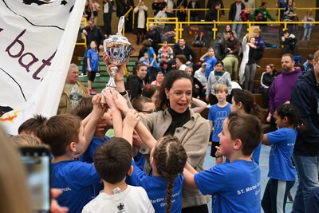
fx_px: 408
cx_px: 160
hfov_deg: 42.7
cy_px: 106
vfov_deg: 29.3
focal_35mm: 46
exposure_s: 1/125
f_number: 5
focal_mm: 46
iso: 1250
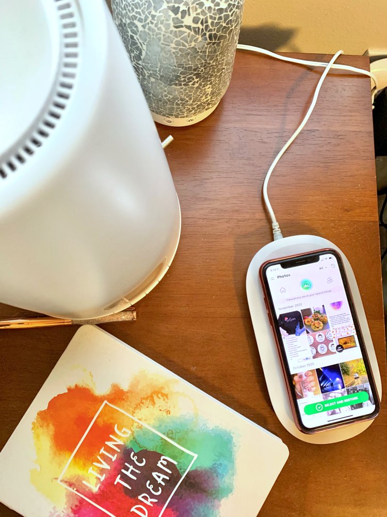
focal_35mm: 26
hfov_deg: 53.1
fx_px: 388
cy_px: 258
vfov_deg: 67.3
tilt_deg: -81.4
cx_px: 194
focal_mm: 4.25
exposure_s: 1/60
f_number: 1.8
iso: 320
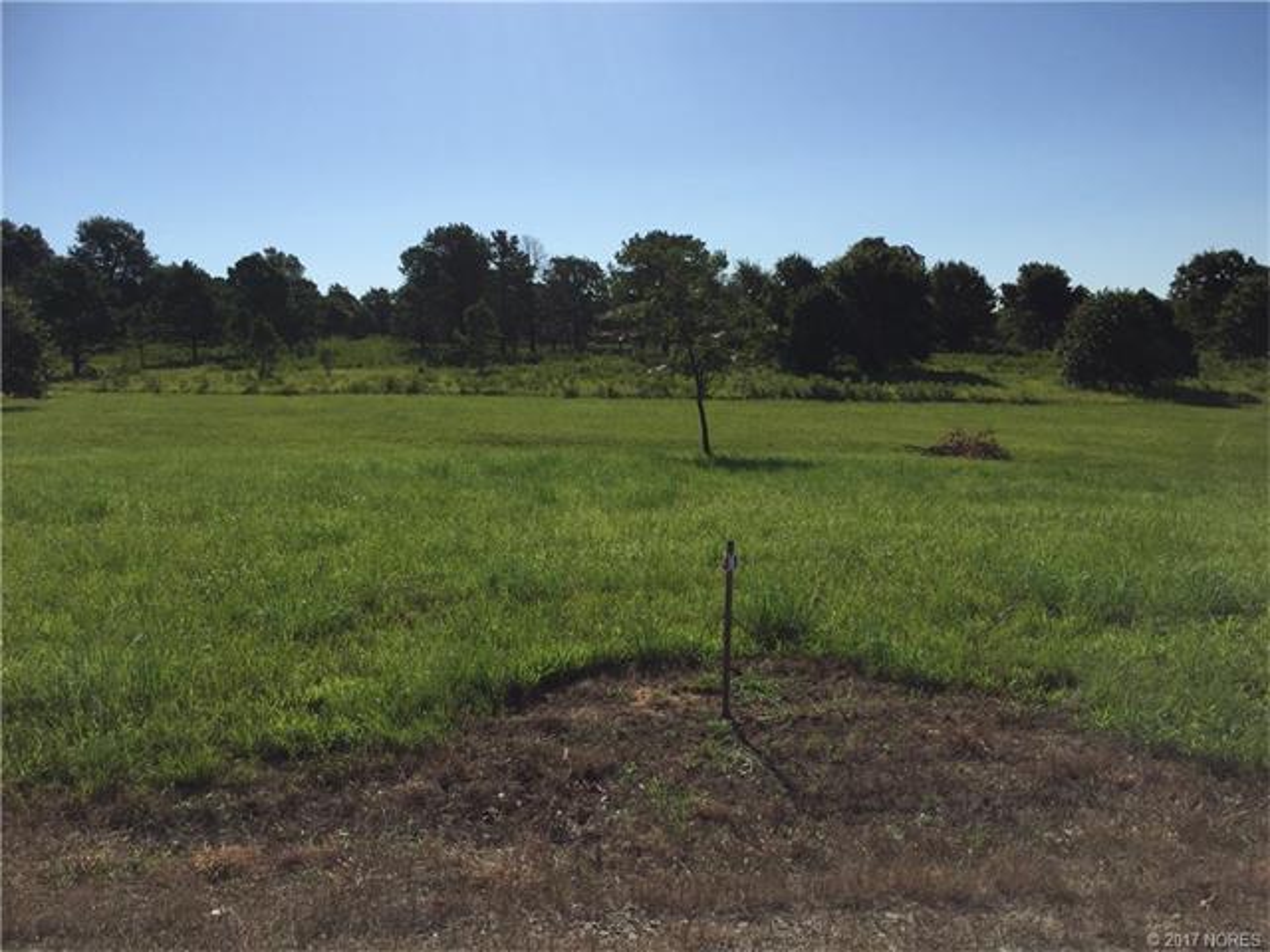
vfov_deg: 48.2
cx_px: 635
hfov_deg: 61.7
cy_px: 476
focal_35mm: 29
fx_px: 1064
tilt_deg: -4.9
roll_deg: +0.8
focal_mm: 4.15
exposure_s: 1/4950
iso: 32
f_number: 2.2
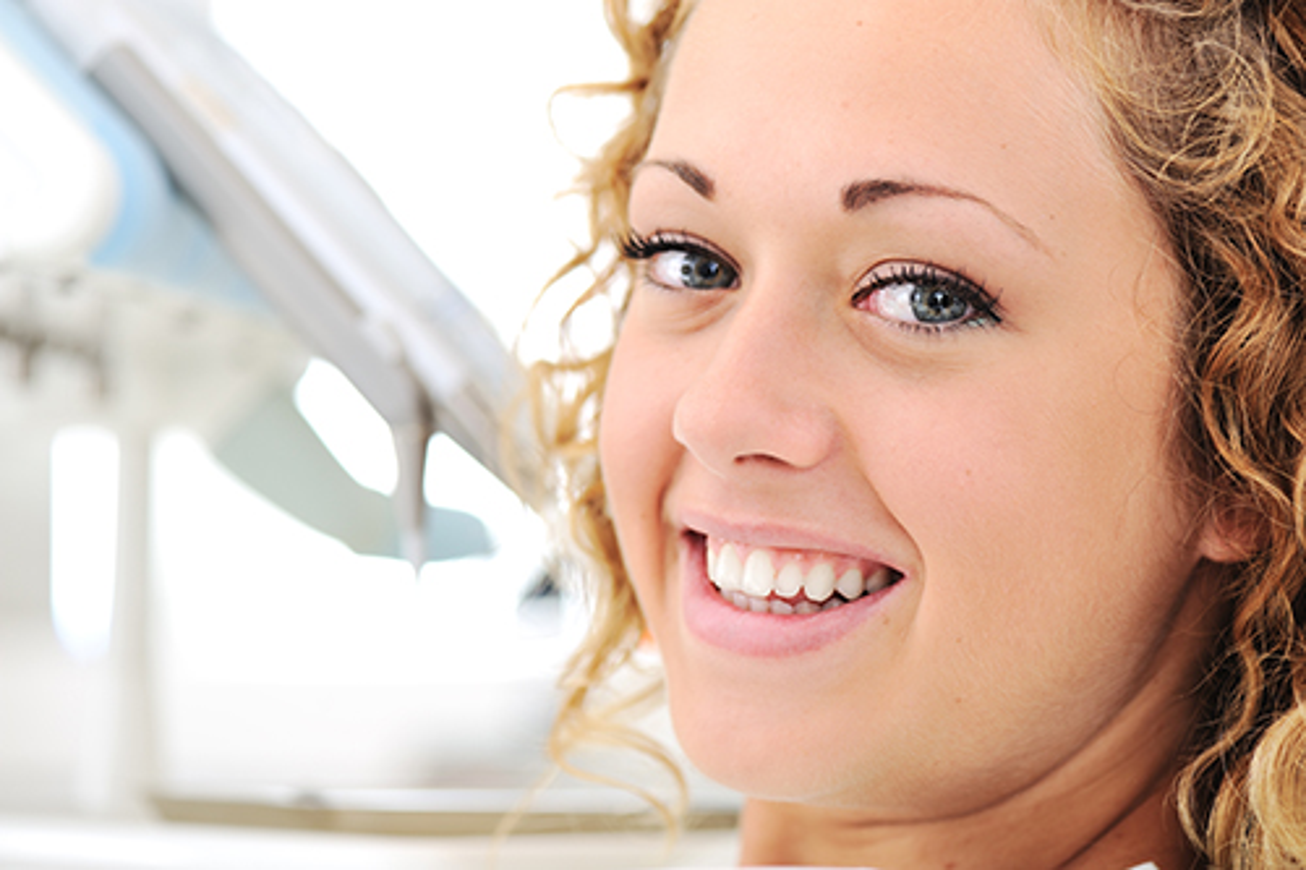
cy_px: 435
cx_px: 653
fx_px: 3808
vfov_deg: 13.0
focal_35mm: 105
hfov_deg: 19.5
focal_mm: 105
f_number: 5
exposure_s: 1/160
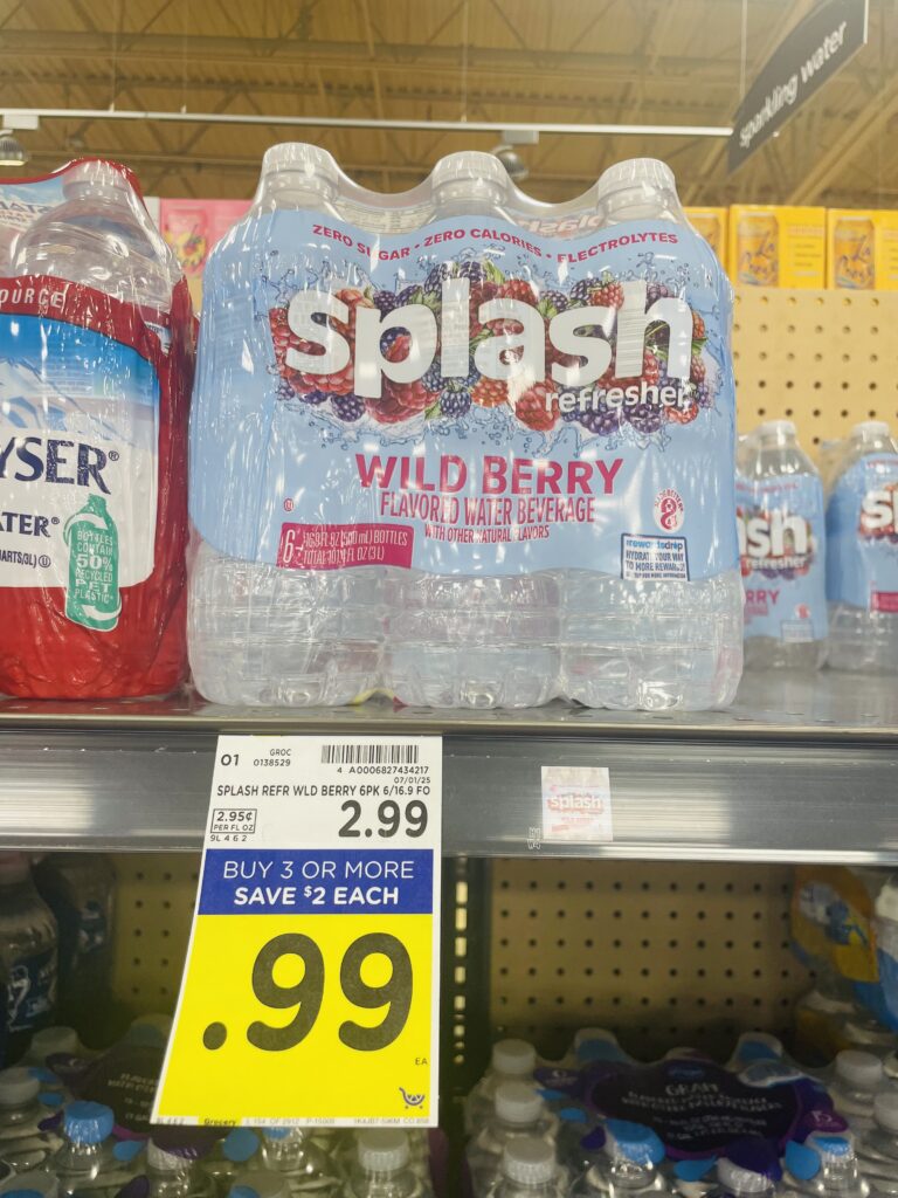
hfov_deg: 53.1
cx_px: 449
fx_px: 899
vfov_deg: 67.3
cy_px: 599
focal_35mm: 26
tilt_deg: +0.4
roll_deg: -0.2
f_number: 1.6
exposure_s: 1/66
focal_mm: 4.2
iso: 50
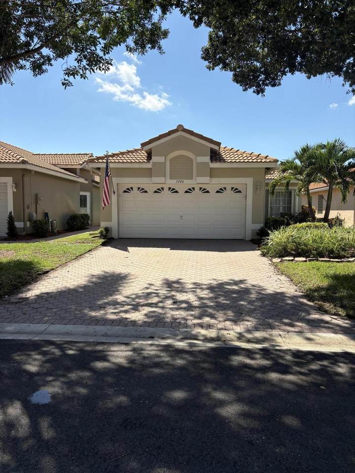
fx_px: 356
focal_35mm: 26
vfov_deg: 67.3
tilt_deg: -4.0
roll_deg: -0.6
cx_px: 178
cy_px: 236
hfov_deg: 53.1
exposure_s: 1/3125
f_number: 1.6
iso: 50
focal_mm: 5.96
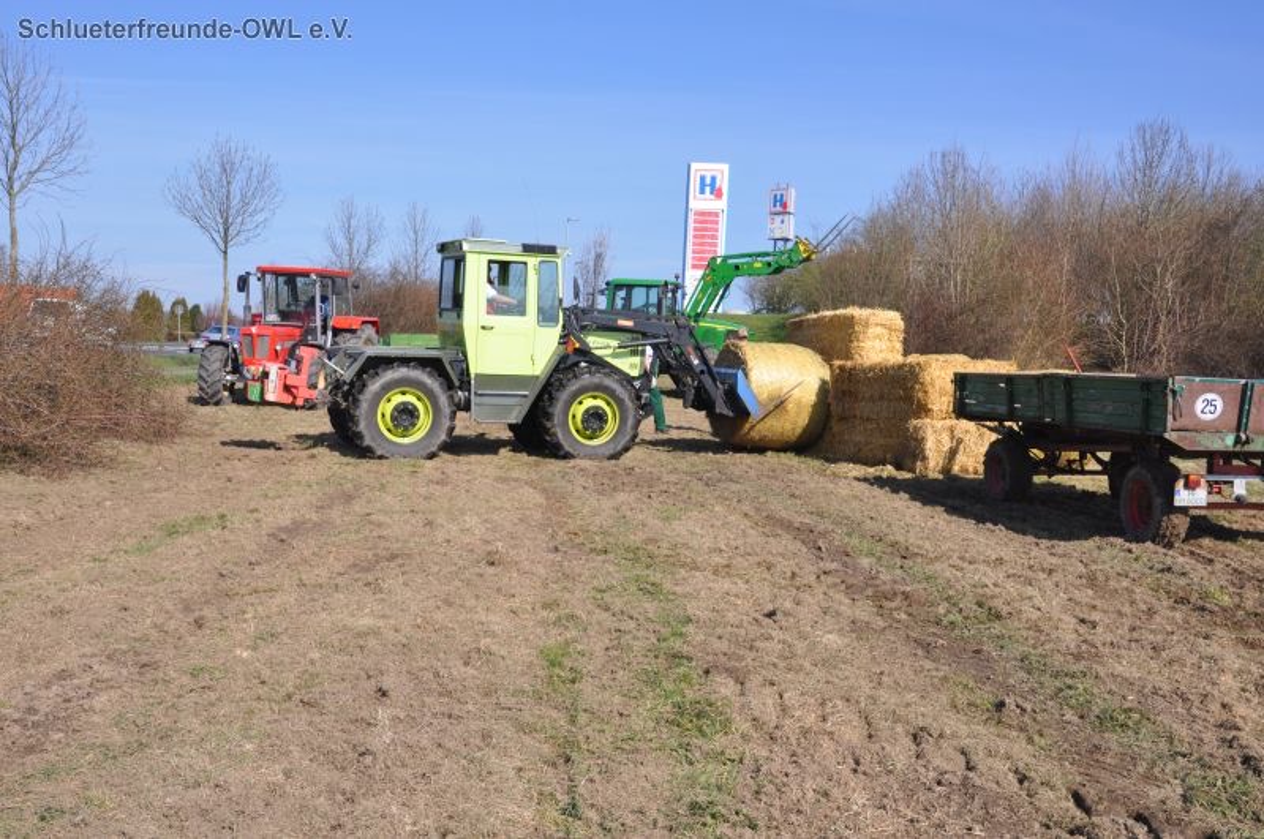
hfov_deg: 51.3
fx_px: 1315
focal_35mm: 38
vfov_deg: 35.4
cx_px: 632
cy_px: 420
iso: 200
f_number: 14
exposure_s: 1/200
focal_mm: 25
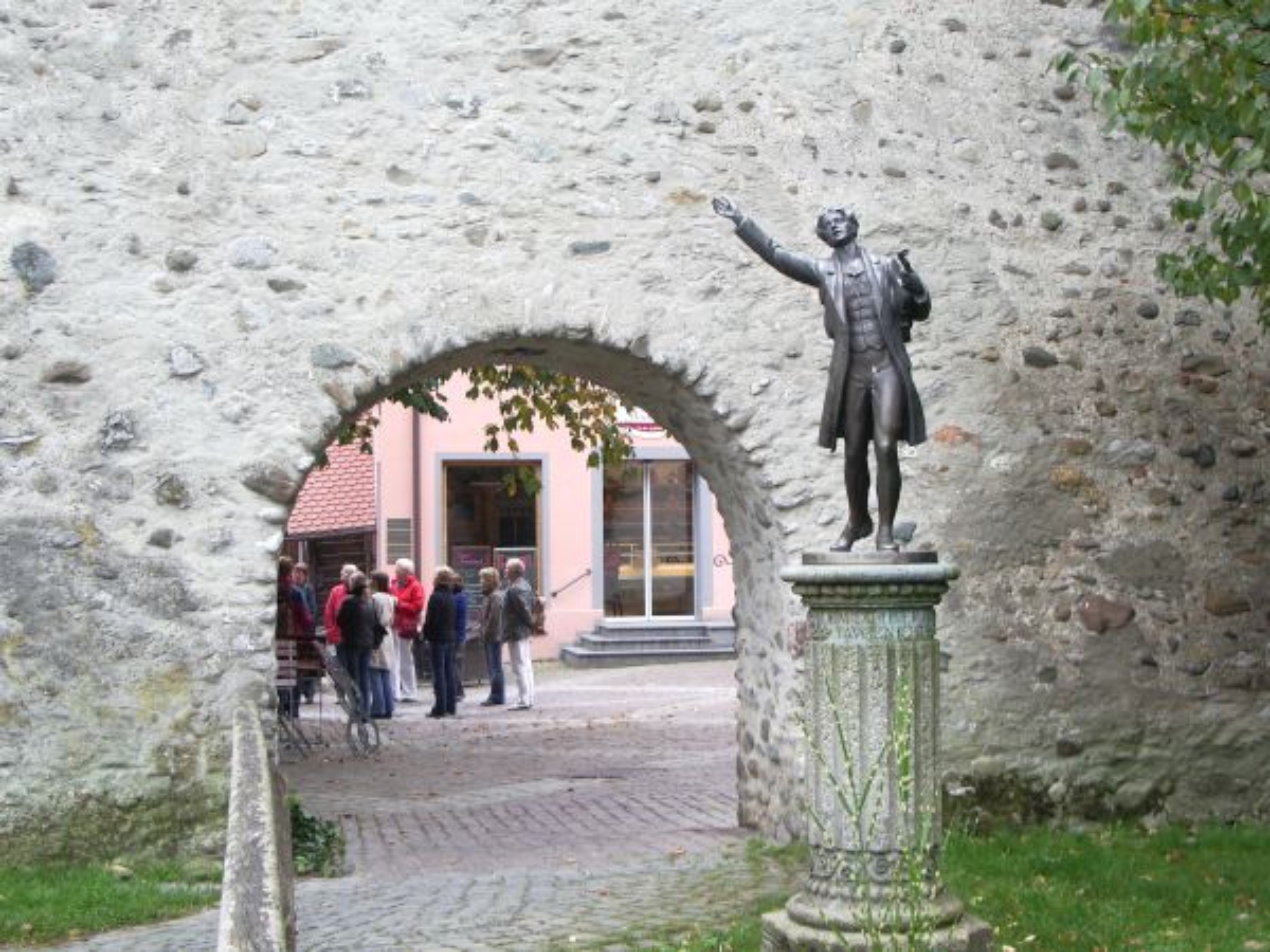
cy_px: 476
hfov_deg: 38.2
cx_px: 635
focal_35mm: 50
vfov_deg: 29.1
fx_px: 1834
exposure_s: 1/100
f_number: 3.1
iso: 100
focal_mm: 8.2
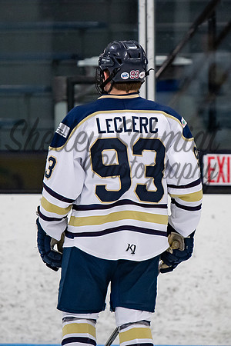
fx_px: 5009
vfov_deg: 4.0
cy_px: 146
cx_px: 137
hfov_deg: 2.6
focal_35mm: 520
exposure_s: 1/800
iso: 800
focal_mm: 200
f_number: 3.2
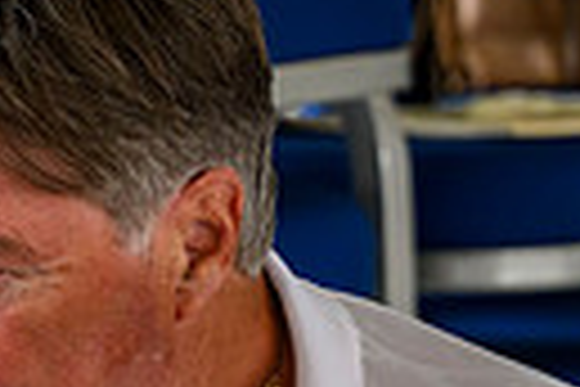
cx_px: -607
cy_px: 515
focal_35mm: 436
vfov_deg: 3.1
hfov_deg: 4.7
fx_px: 7024
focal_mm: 97
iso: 2000
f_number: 3.2
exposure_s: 1/640
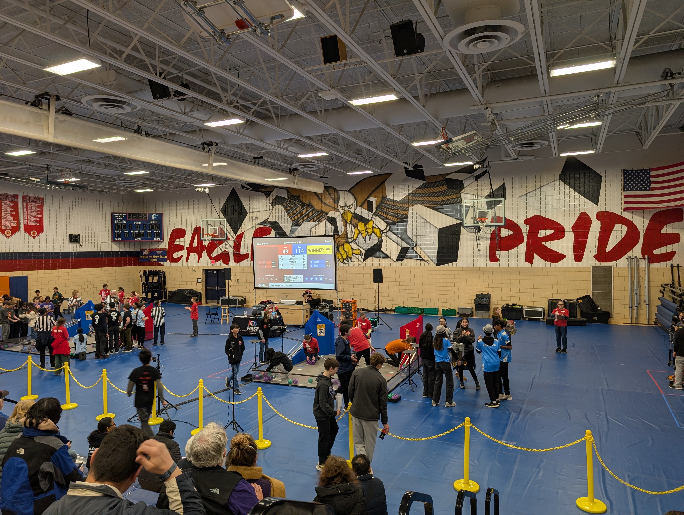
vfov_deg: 56.9
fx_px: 475
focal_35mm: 24
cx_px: 342
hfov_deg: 71.5
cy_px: 258
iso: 30
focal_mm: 6.9
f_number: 1.68
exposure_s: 1/126
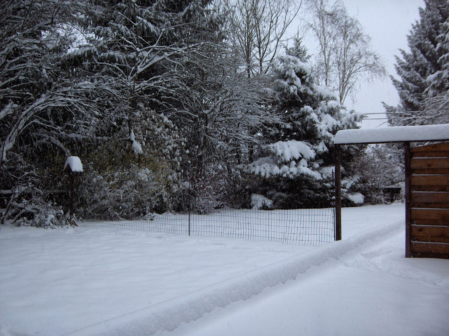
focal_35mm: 39
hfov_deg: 47.9
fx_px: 506
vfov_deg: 36.8
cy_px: 168
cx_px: 224
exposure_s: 1/106
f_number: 2.8
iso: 100
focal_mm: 8
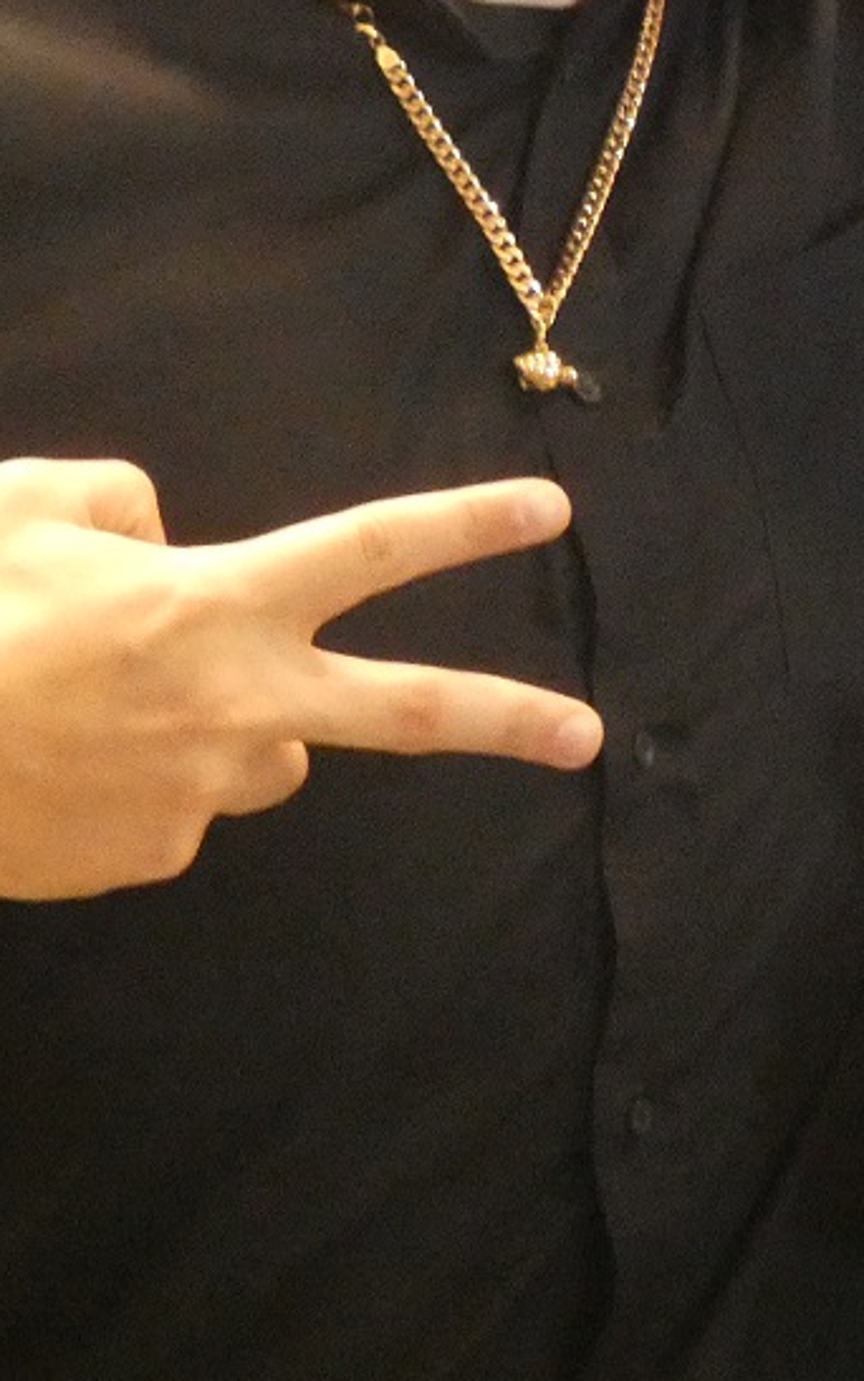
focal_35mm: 177
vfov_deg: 11.8
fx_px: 6667
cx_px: 802
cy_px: 206
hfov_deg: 7.4
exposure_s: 1/20
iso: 1600
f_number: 4.2
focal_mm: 11.9
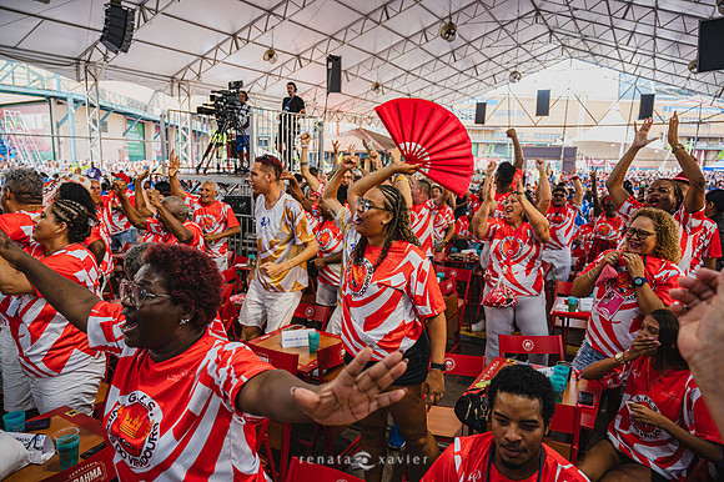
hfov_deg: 73.8
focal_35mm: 24
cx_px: 362
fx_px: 482
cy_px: 241
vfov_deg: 53.1
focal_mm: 24
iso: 1000
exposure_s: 1/320
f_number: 4
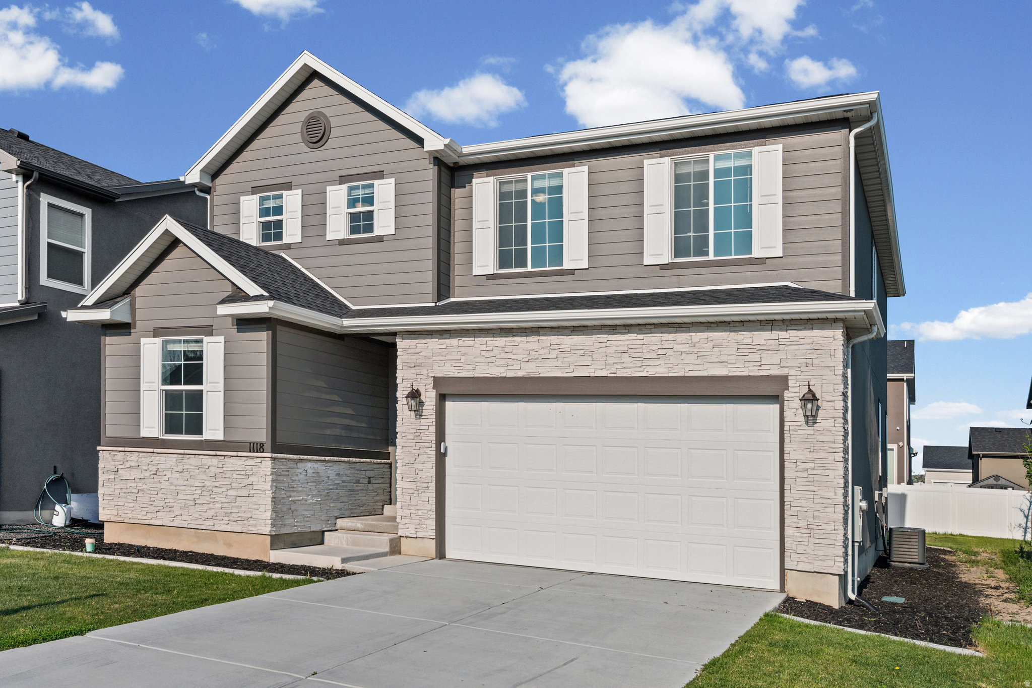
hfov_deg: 63.7
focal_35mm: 29
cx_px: 516
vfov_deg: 45.0
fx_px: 831
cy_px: 344
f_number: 9
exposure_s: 1/1250
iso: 250
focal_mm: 29
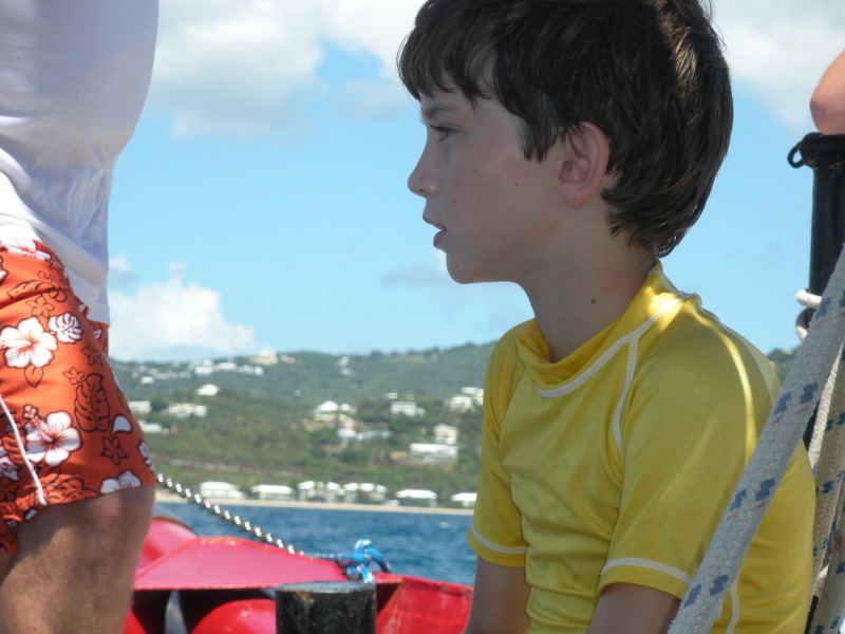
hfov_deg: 16.3
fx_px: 2954
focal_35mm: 121
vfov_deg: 12.2
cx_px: 422
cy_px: 317
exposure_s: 1/340
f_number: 5.3
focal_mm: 21.2
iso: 88
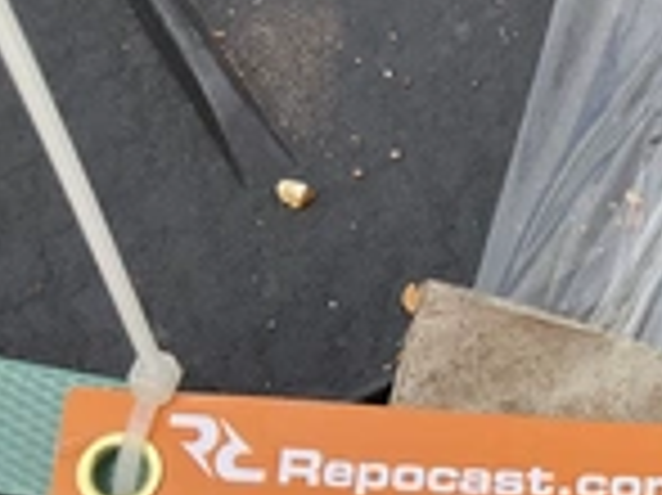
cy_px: 549
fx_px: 1510
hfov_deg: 23.2
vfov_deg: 17.9
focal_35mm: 79
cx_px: 739
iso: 25
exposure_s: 1/2538
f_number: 1.8
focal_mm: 3
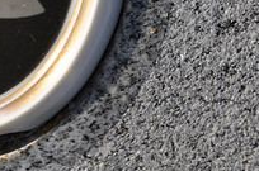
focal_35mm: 448
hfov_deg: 4.6
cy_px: -68
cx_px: -30
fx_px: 3219
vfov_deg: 3.0
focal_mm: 105
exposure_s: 1/500
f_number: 5.6
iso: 200
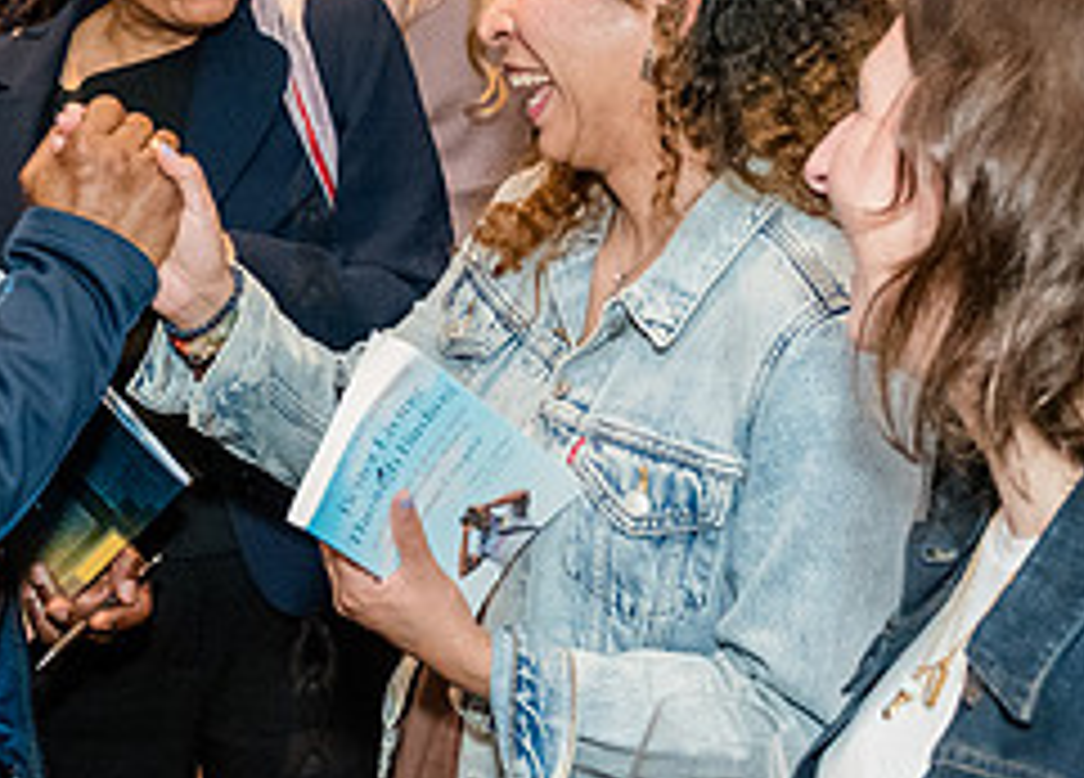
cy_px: 154
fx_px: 2251
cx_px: 163
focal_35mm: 73
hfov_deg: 26.4
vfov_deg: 19.4
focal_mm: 24
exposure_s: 1/250
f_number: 4
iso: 6400
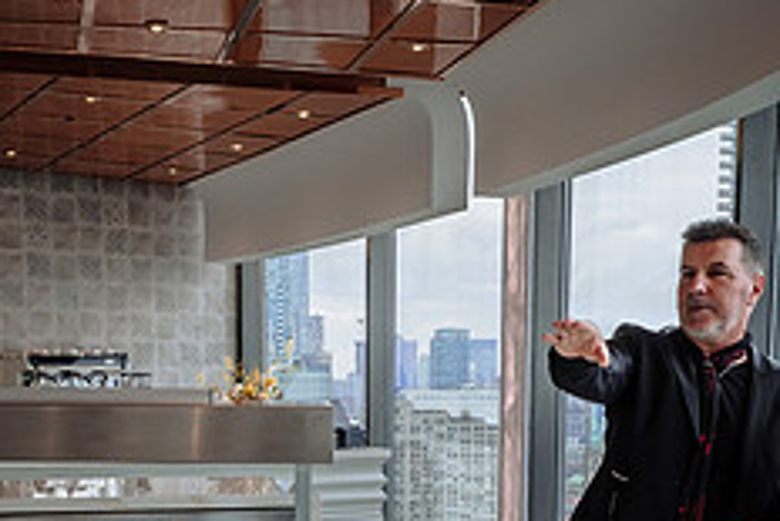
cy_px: 539
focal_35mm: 60
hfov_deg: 33.2
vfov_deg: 21.7
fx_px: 1301
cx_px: 303
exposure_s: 1/160
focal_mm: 16
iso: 200
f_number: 5.6
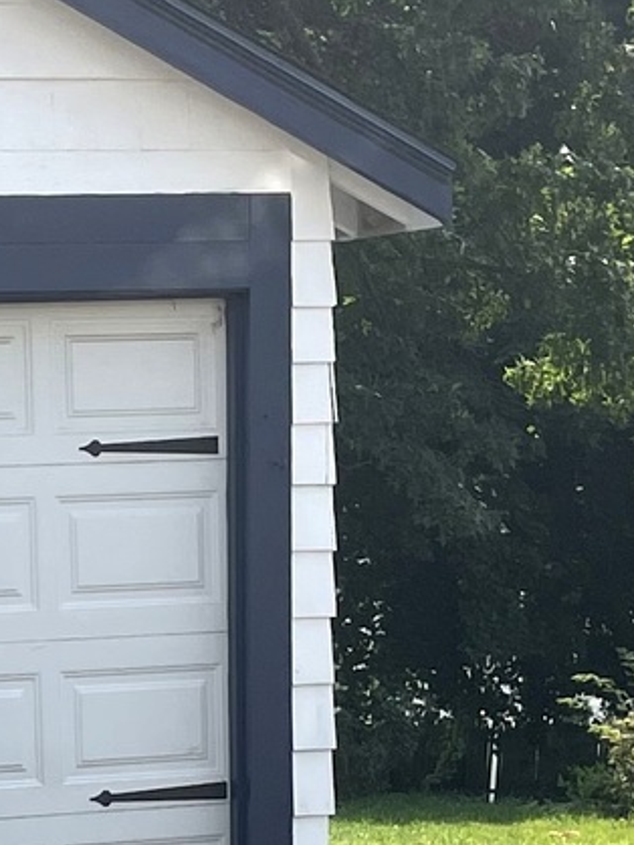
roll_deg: +2.8
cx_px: -42
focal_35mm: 143
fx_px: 3494
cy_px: 740
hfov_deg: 10.3
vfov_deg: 13.7
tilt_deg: -3.7
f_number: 1.6
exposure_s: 1/2174
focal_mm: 4.2
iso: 32
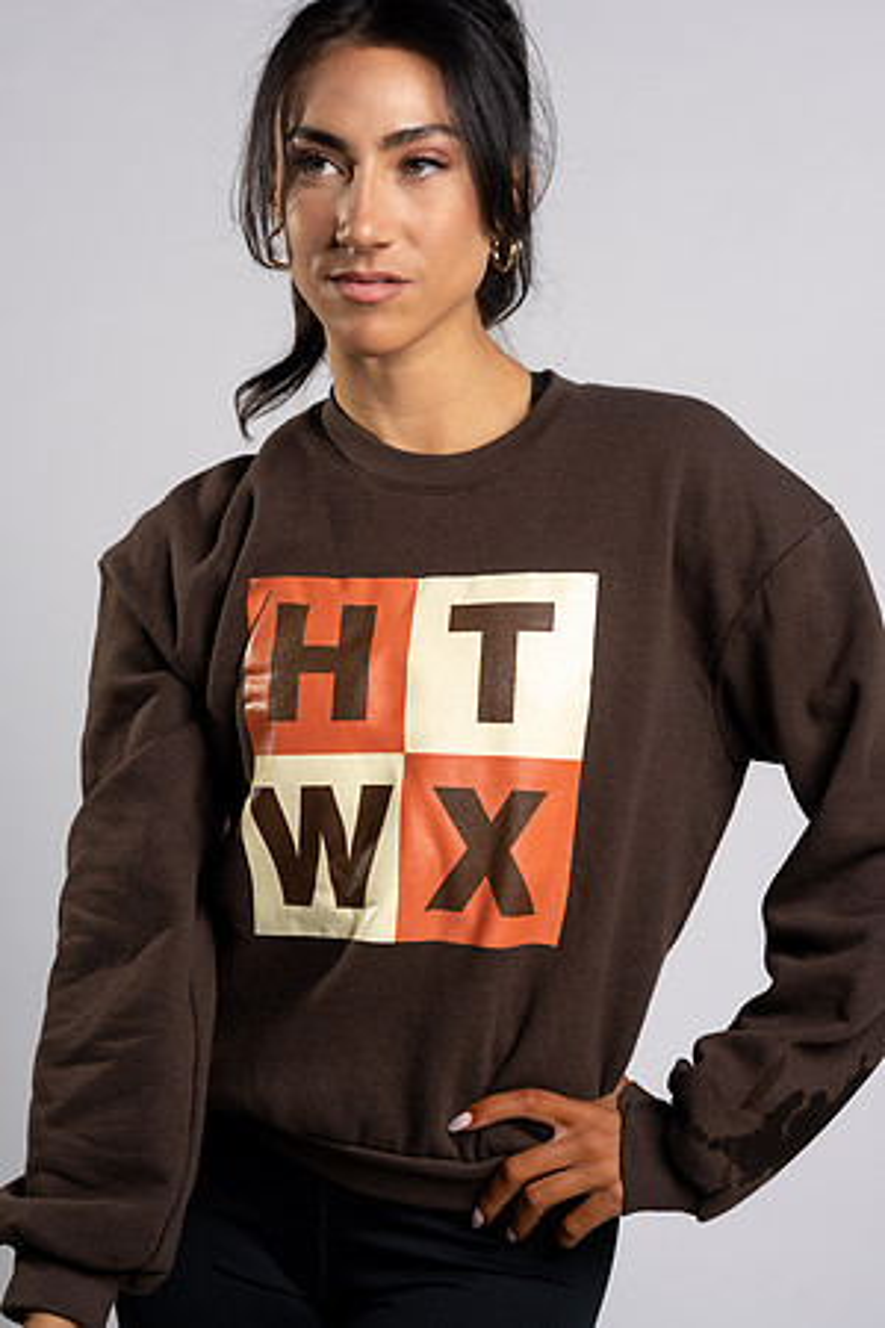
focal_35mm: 85
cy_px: 664
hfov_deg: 16.1
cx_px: 442
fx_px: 3134
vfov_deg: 23.9
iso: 200
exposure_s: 1/160
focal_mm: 85
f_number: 4
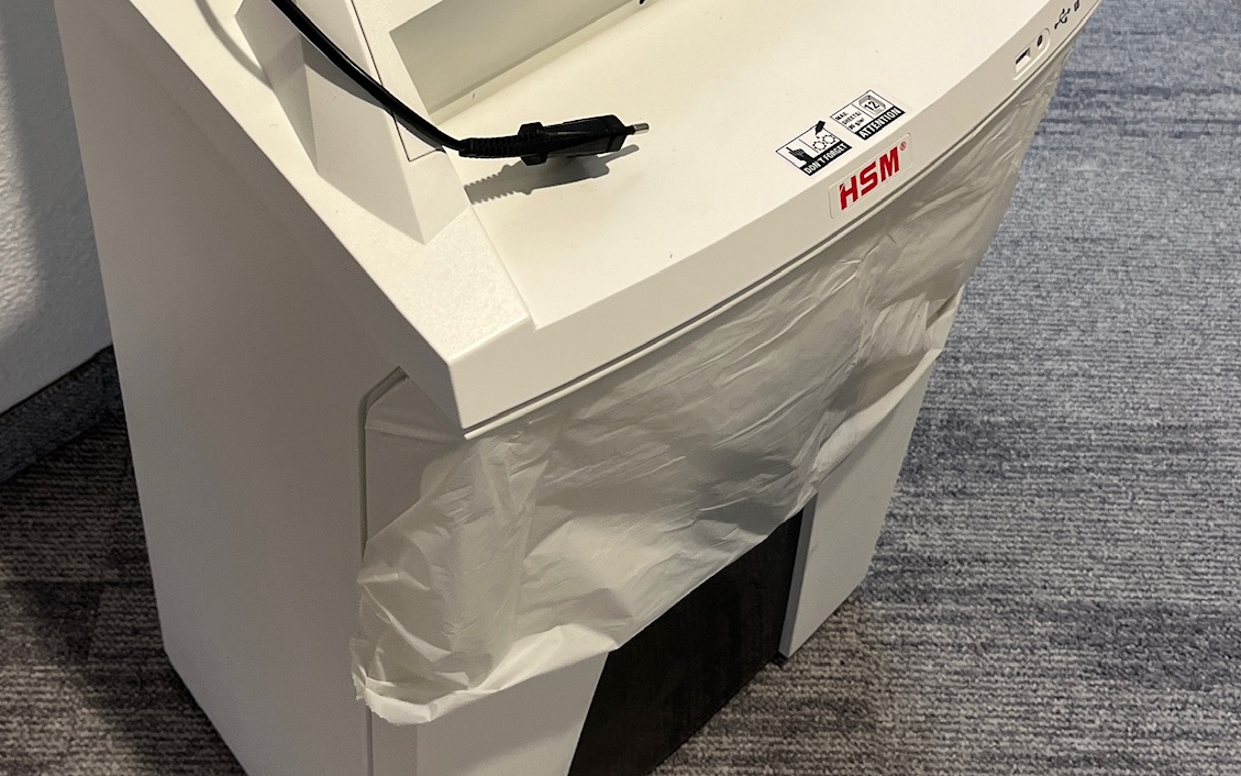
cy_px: 79
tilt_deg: -41.8
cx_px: 495
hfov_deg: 40.1
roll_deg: -3.2
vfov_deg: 25.1
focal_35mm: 50
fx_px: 1691
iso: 100
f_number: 1.6
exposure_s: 1/100
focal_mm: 5.1
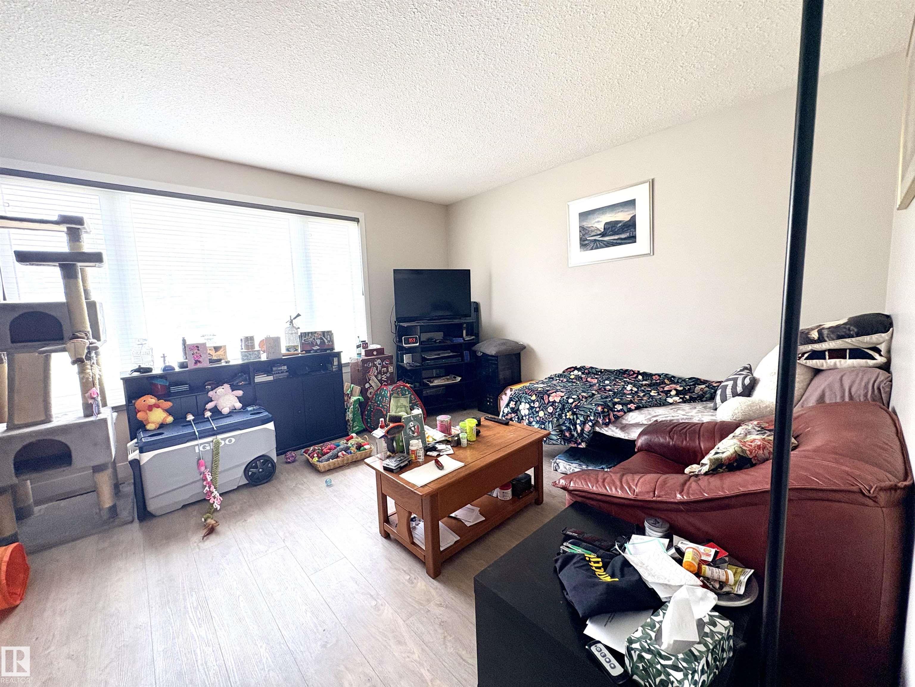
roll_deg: +3.0
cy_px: 344
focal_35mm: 14
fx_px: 370
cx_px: 458
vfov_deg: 85.7
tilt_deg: -5.9
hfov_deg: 102.1
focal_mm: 2.22
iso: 250
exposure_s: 1/71
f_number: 2.2
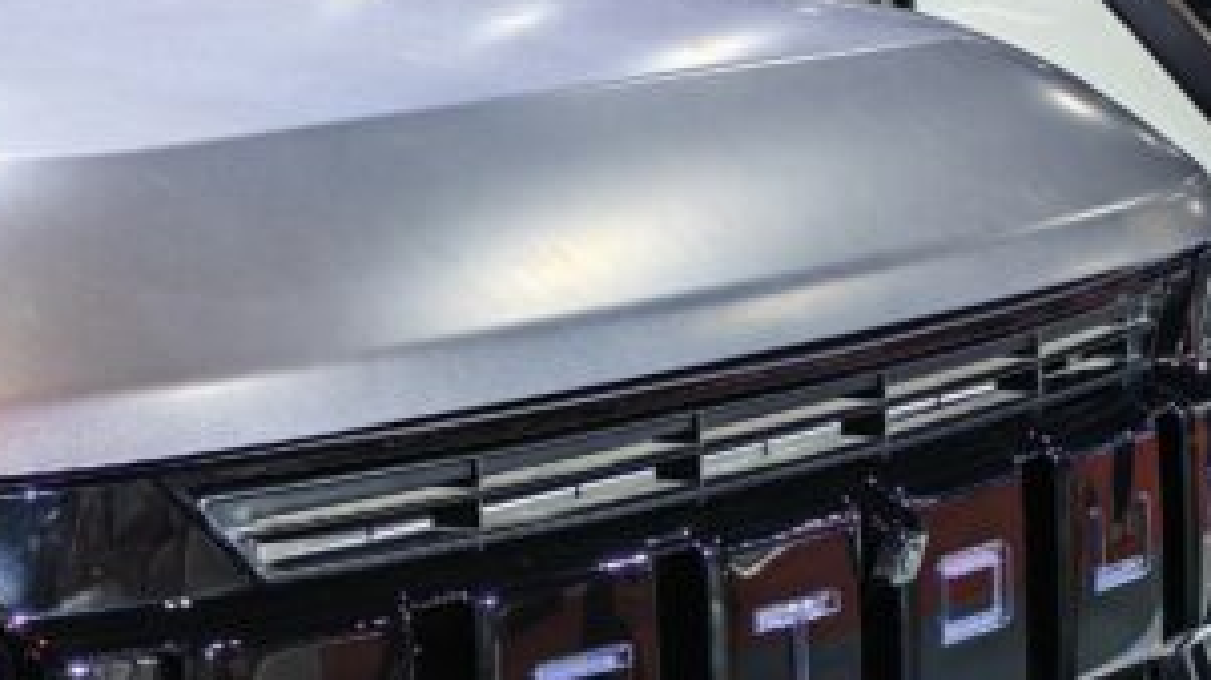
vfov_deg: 6.8
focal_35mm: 178
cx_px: 330
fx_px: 5713
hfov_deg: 12.1
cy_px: 616
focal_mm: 6.12
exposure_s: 1/100
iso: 250
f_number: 1.9
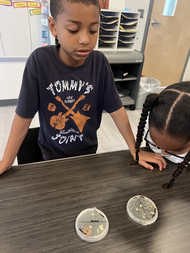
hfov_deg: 53.1
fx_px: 190
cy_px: 126
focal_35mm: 26
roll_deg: -4.9
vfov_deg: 67.3
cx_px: 95
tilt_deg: -31.4
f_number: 1.5
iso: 500
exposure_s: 1/52
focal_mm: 5.7
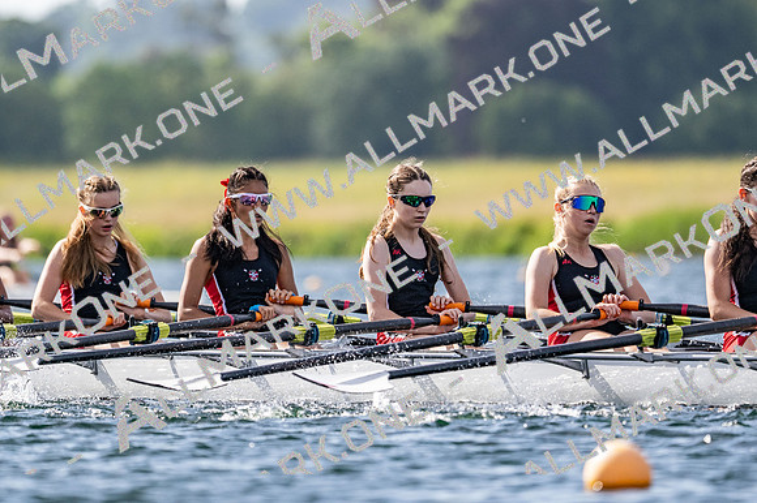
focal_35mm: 600
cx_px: 378
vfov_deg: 2.3
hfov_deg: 3.4
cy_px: 252
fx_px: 12609
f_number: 4.5
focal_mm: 400
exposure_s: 1/2500
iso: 250
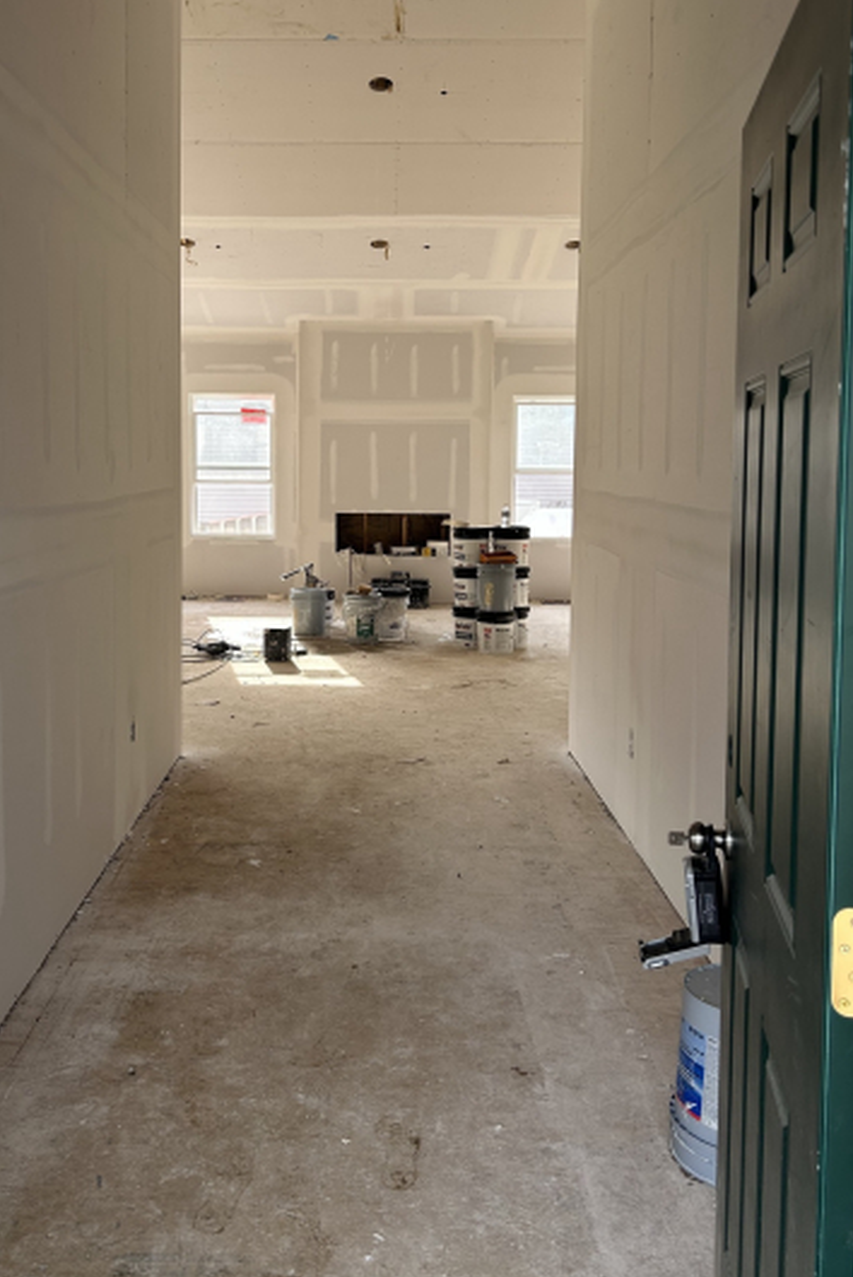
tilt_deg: -3.2
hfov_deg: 38.9
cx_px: 366
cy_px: 510
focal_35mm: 34
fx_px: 1207
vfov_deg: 55.4
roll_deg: -1.5
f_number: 1.5
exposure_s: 1/167
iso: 40
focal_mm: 5.7
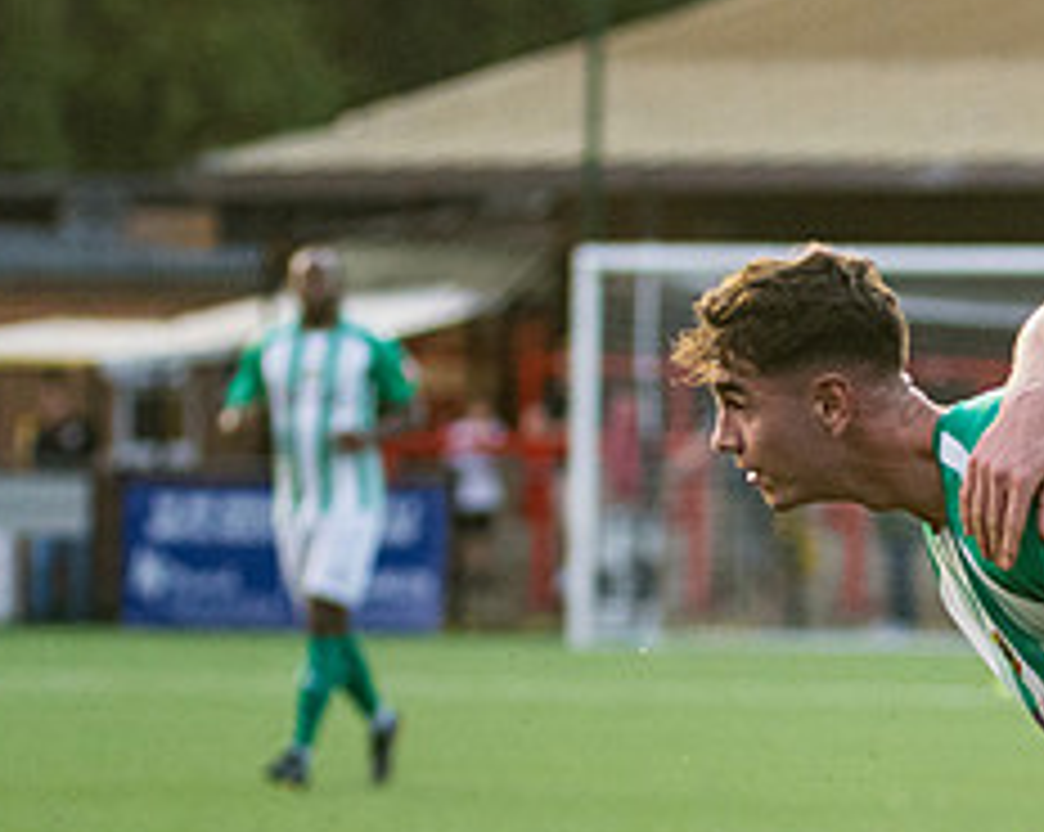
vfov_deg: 3.7
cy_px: 563
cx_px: 1065
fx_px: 13023
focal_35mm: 422
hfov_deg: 4.6
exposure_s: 1/1600
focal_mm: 120
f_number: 2.8
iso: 1250
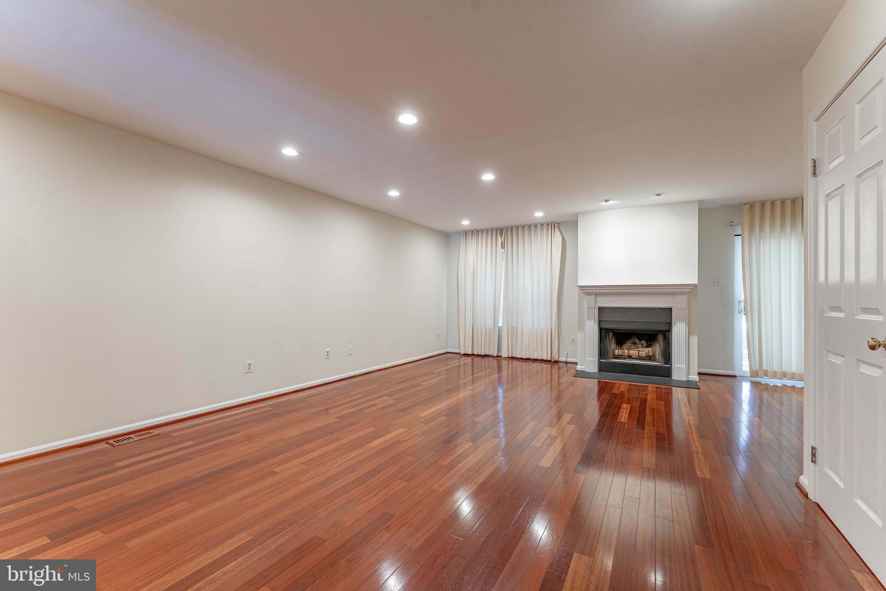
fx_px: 345
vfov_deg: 81.2
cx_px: 443
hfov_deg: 104.3
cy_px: 296
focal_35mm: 14
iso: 320
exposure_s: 1/8
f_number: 8
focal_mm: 14
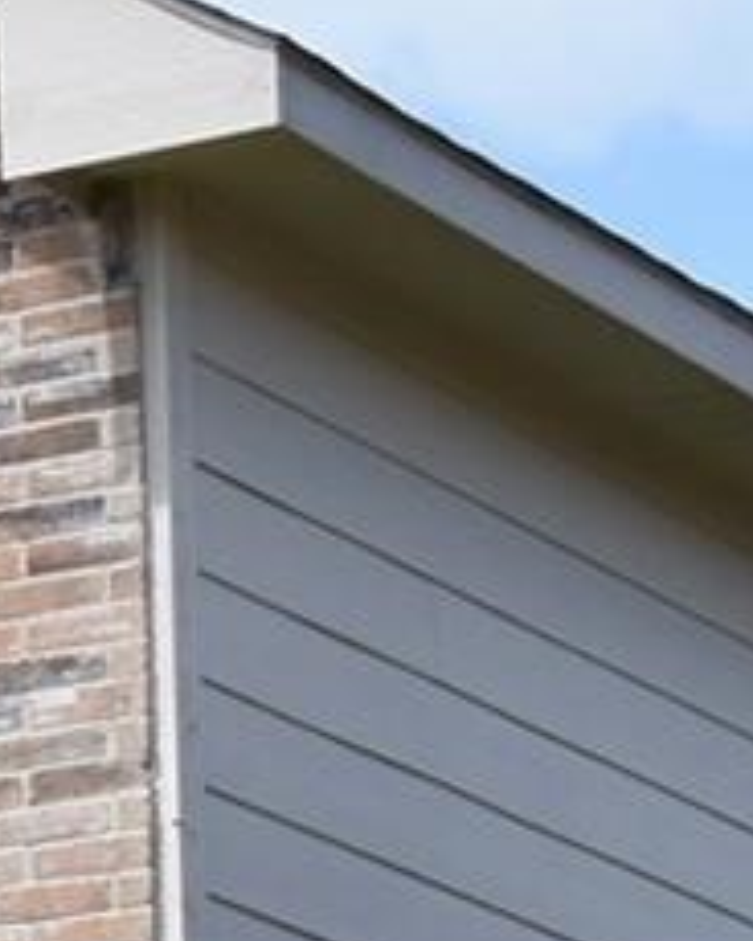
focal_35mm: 301
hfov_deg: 4.6
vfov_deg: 6.2
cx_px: -2382
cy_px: 1896
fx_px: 8385
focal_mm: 24
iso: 200
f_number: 9
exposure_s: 1/320
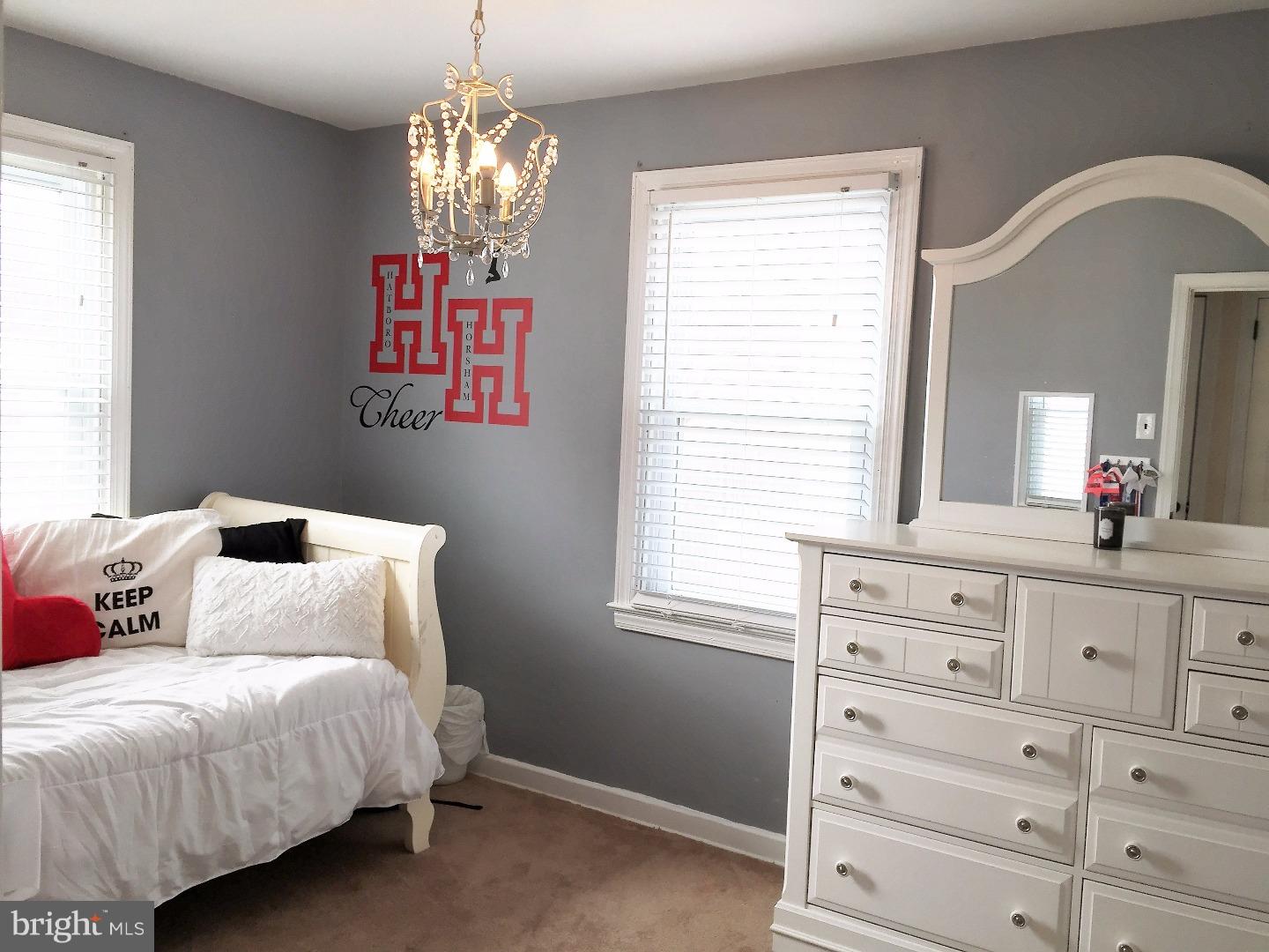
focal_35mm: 29
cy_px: 476
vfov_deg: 48.2
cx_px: 634
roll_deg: -2.4
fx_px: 1063
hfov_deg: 61.7
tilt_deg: -3.6
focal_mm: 4.15
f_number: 2.2
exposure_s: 1/60
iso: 32
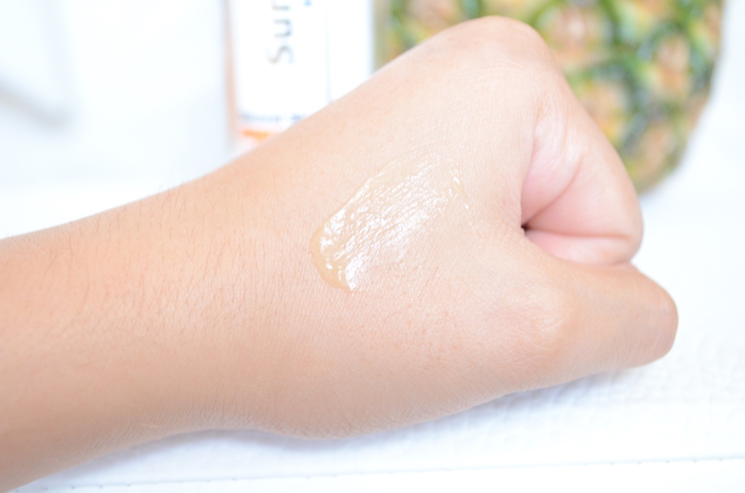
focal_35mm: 54
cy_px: 246
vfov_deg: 24.9
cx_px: 372
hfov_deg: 36.9
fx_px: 1115
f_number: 5
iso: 2800
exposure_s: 1/30
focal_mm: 36
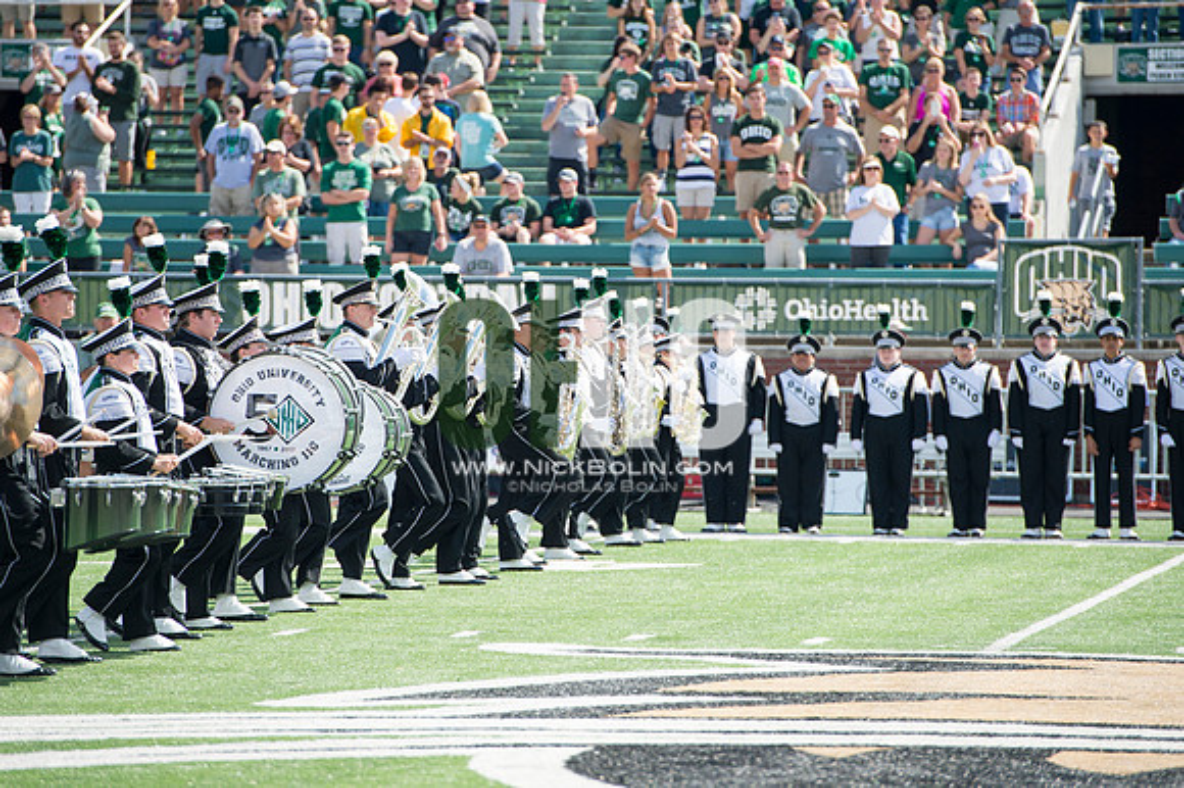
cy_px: 394
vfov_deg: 6.9
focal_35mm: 200
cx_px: 592
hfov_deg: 10.3
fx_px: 6574
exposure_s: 1/1000
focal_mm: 200
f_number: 4.5
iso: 200
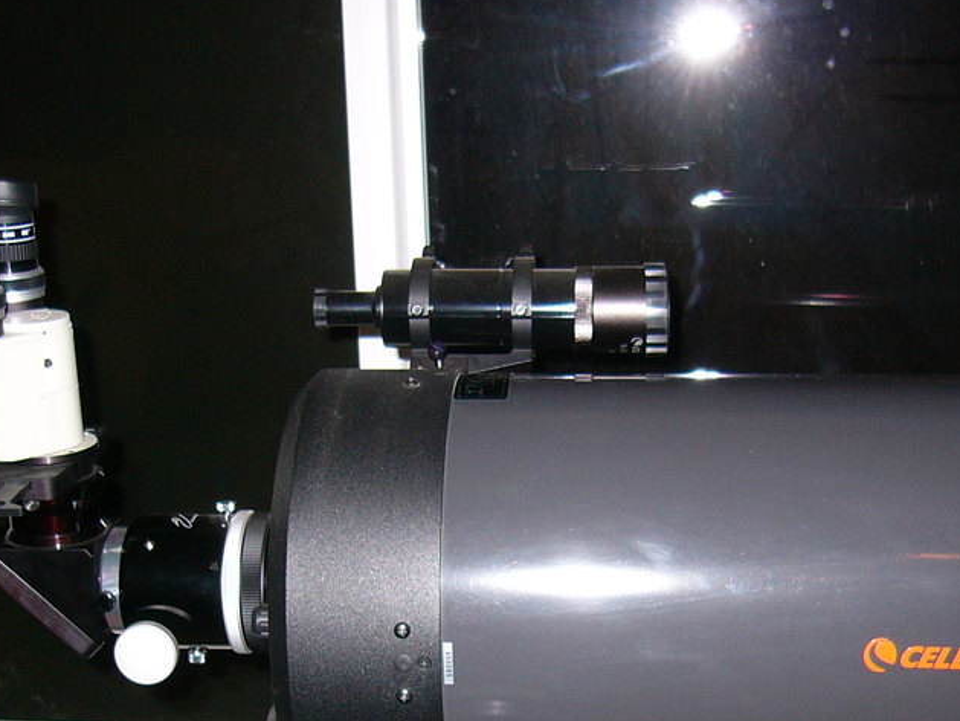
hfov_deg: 33.7
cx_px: 542
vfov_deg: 25.4
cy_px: 516
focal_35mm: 57
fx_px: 1581
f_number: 2.8
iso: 100
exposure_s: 1/60
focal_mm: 5.8
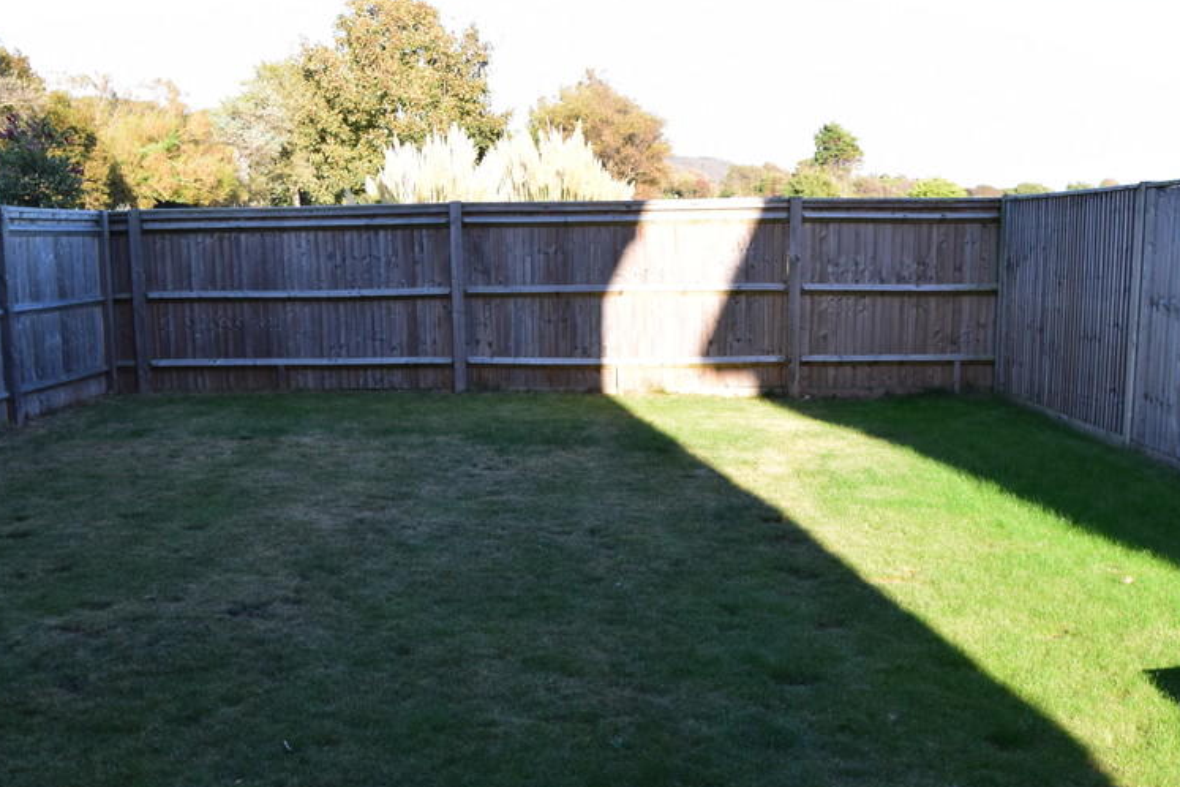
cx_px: 512
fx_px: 1213
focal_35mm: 37
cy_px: 427
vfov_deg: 35.9
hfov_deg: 51.7
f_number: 9
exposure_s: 1/160
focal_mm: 18
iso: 400
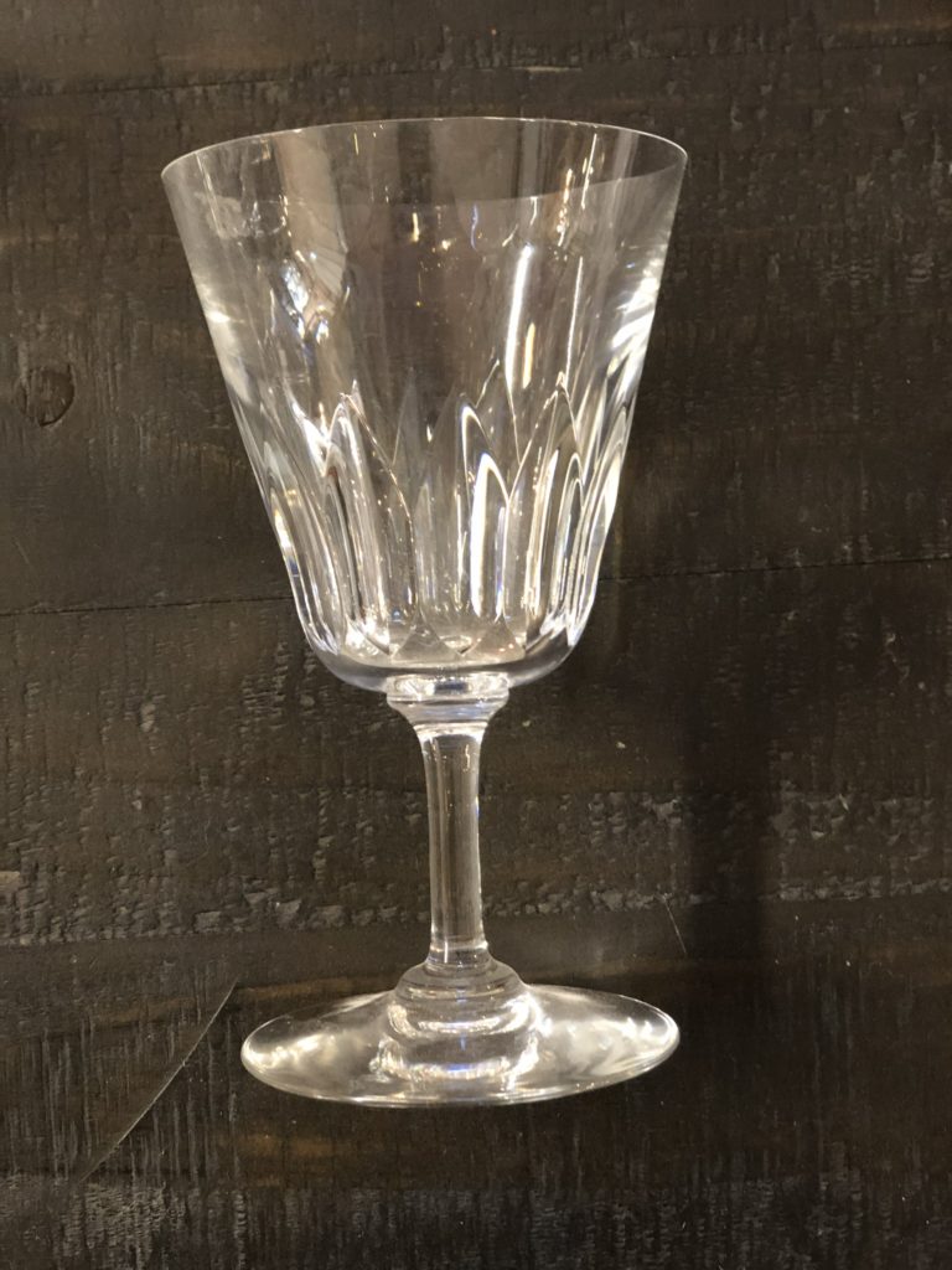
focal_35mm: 52
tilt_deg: -88.8
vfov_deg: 36.8
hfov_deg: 28.0
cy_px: 635
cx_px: 476
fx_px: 1907
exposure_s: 1/8
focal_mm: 6
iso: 160
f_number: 2.4
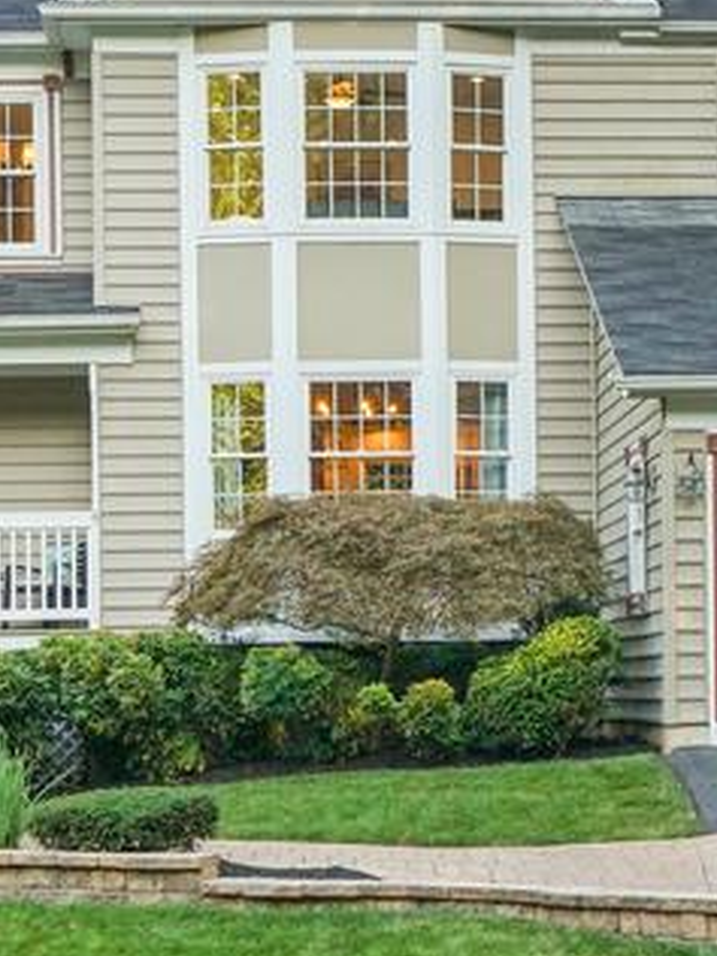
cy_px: 74
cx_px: 526
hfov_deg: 13.5
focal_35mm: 109
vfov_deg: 17.7
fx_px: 3010
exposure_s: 1/160
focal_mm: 35
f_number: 9
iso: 640
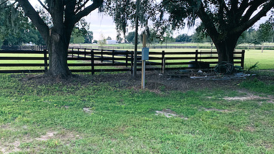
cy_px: 90
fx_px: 269
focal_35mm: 37
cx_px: 110
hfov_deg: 53.7
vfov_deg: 31.9
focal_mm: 4.25
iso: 400
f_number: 1.8
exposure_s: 1/60
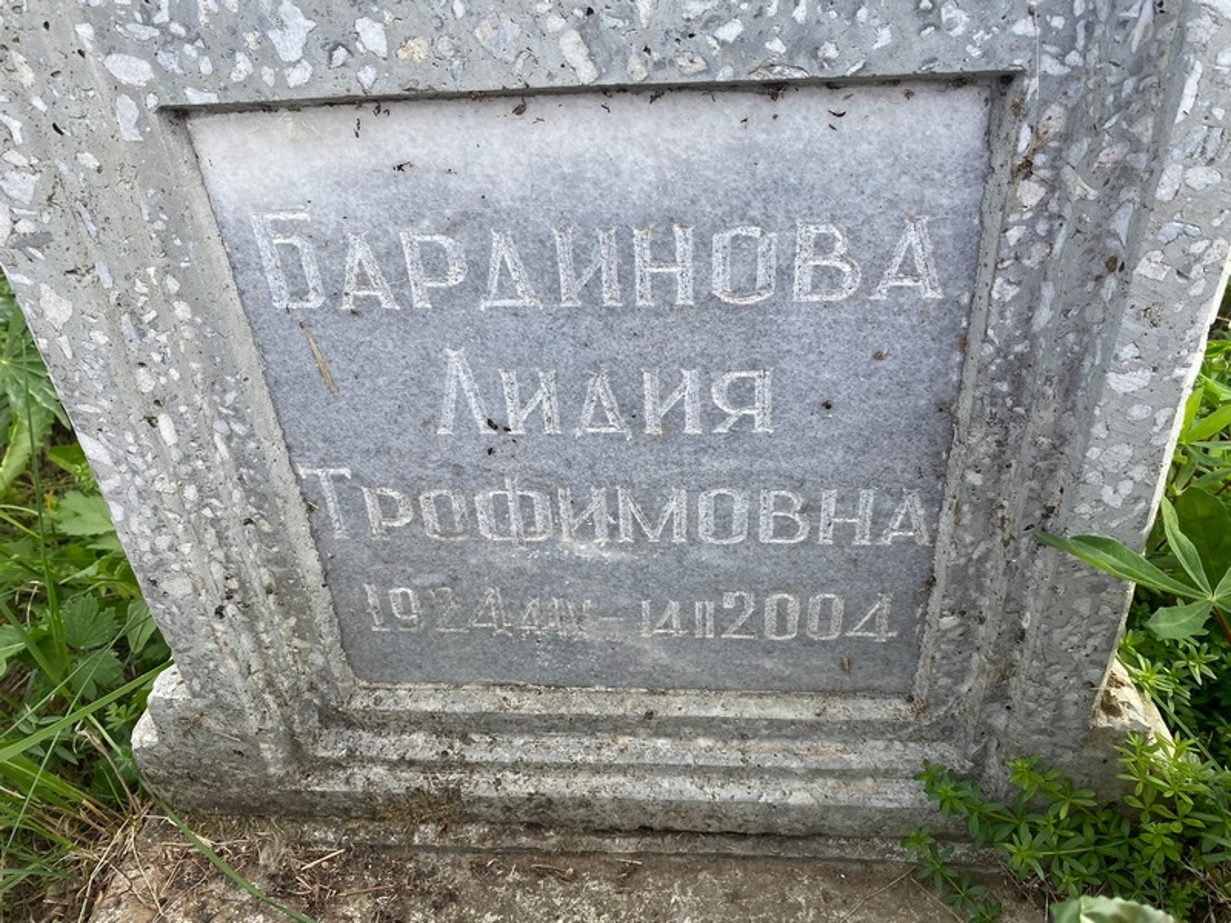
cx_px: 616
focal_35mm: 26
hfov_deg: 67.3
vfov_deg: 53.1
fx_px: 925
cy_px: 462
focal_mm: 4.25
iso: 32
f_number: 1.8
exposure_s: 1/613
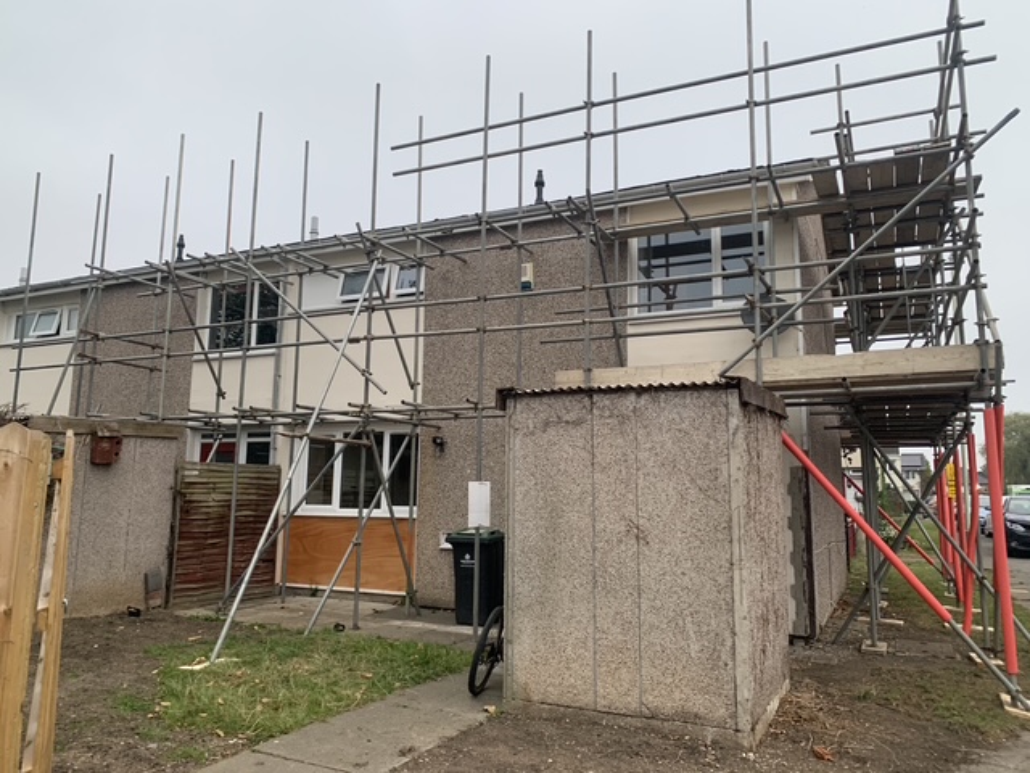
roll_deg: +0.2
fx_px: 774
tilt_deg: +6.7
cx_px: 515
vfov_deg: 53.1
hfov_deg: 67.3
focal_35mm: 26
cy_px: 386
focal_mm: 4.25
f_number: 1.8
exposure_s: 1/74
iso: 100
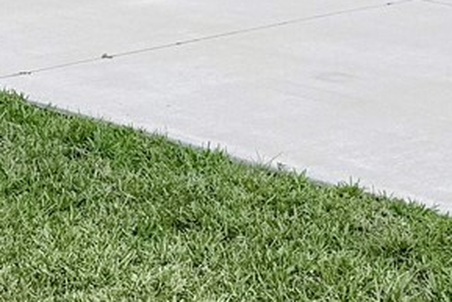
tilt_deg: +2.6
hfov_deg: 14.5
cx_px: -59
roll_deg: -0.2
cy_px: -347
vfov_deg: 9.2
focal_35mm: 138
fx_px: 1733
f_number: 1.78
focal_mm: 6.76
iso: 80
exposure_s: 1/10309
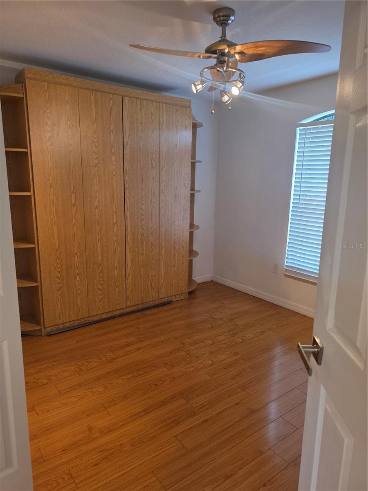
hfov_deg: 58.9
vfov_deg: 73.9
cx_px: 184
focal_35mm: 23
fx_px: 326
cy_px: 246
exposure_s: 1/120
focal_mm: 6.3
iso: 250
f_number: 1.7
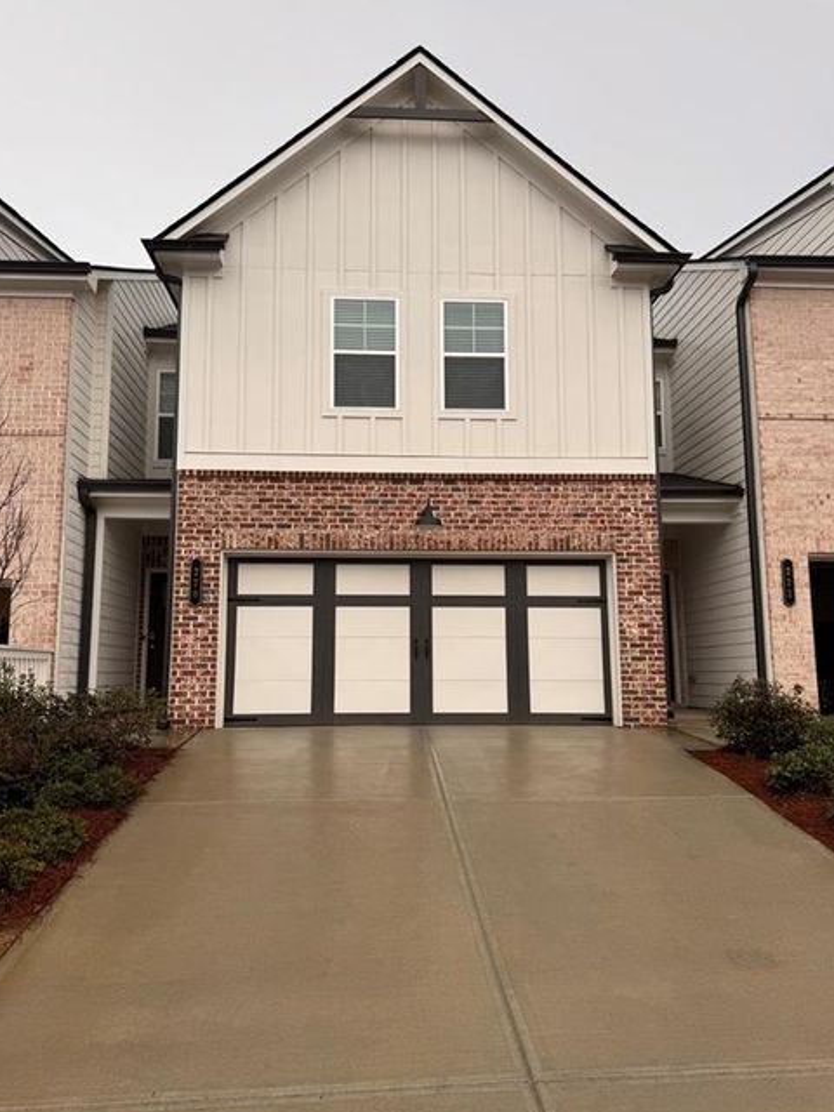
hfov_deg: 54.9
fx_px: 803
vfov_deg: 69.4
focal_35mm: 25
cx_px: 407
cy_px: 564
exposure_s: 1/179
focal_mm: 6.76
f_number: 1.78
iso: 64
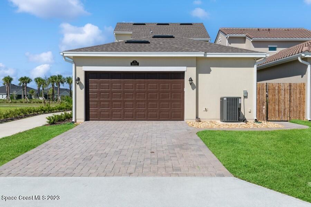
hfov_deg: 58.8
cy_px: 104
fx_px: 276
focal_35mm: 32
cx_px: 156
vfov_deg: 41.0
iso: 320
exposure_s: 1/1000
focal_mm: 32
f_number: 8
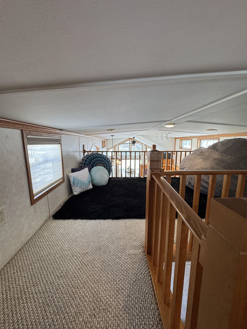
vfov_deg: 102.1
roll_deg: +0.5
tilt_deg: -10.5
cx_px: 124
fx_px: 133
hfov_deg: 85.7
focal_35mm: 14
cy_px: 164
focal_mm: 2.22
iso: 80
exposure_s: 1/120
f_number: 2.2
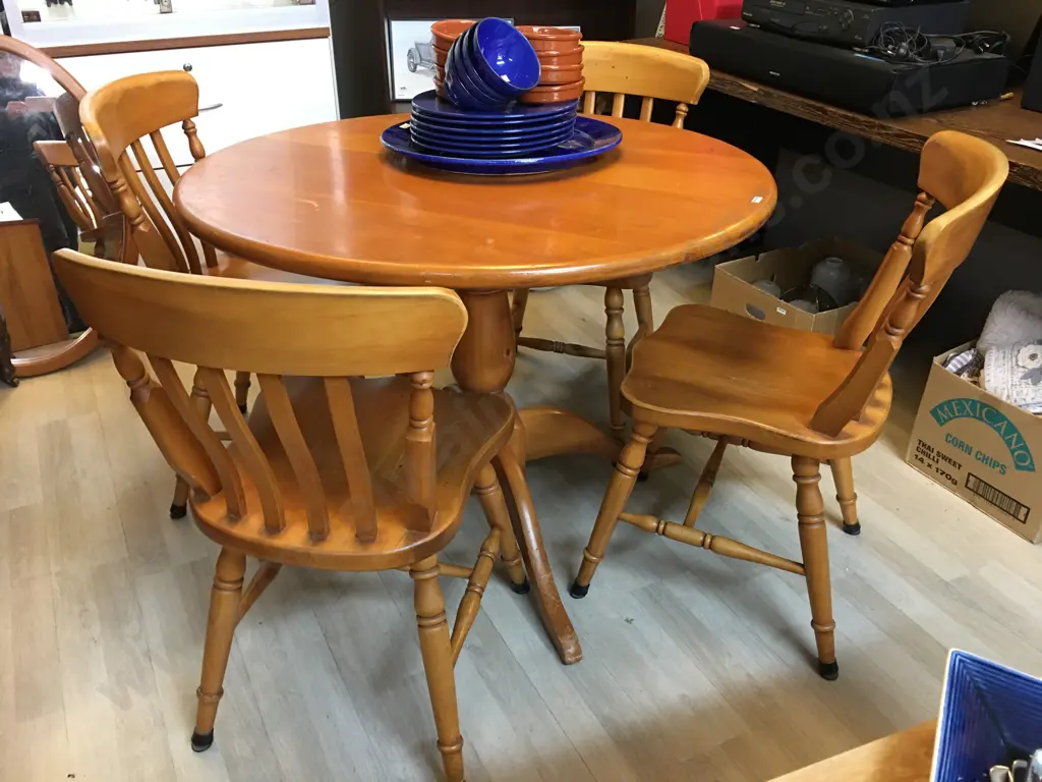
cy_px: 391
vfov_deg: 48.2
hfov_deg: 61.7
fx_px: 873
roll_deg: -1.7
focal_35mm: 29
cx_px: 521
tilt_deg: -27.7
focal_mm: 4.15
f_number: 2.2
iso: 125
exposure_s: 1/17
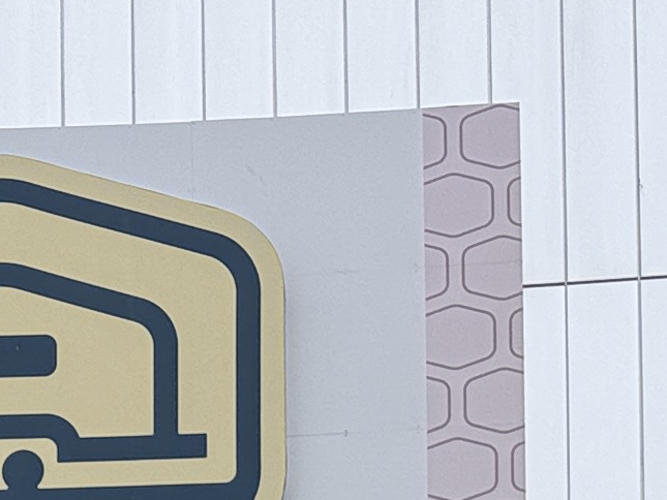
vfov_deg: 8.5
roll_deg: +0.4
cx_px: -48
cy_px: 1421
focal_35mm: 150
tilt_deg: +3.0
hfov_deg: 12.9
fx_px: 2891
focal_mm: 6.76
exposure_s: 1/2370
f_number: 1.78
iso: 80
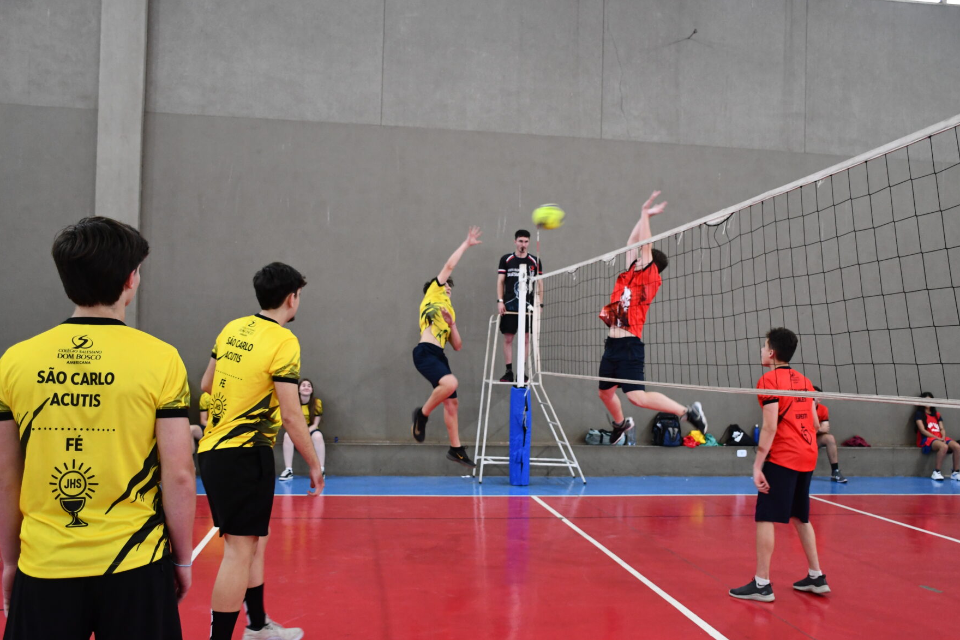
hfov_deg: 53.1
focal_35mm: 36
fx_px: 960
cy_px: 347
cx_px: 512
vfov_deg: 36.8
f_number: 3.5
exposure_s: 1/125
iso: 1600
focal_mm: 22
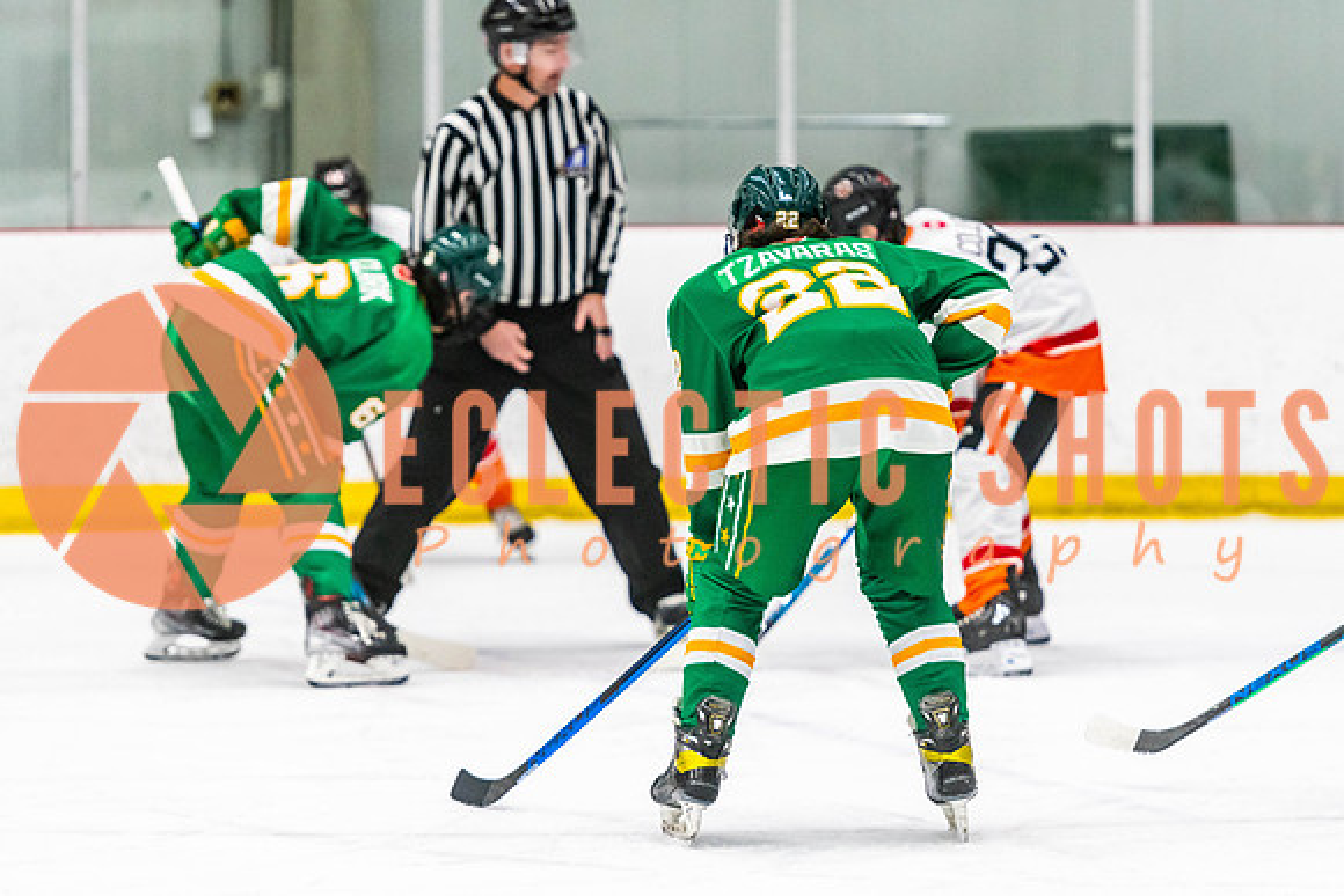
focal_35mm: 216
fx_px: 8050
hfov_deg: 9.5
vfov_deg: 6.4
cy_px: 439
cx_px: 818
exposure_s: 1/640
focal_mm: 175
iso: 2000
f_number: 2.8
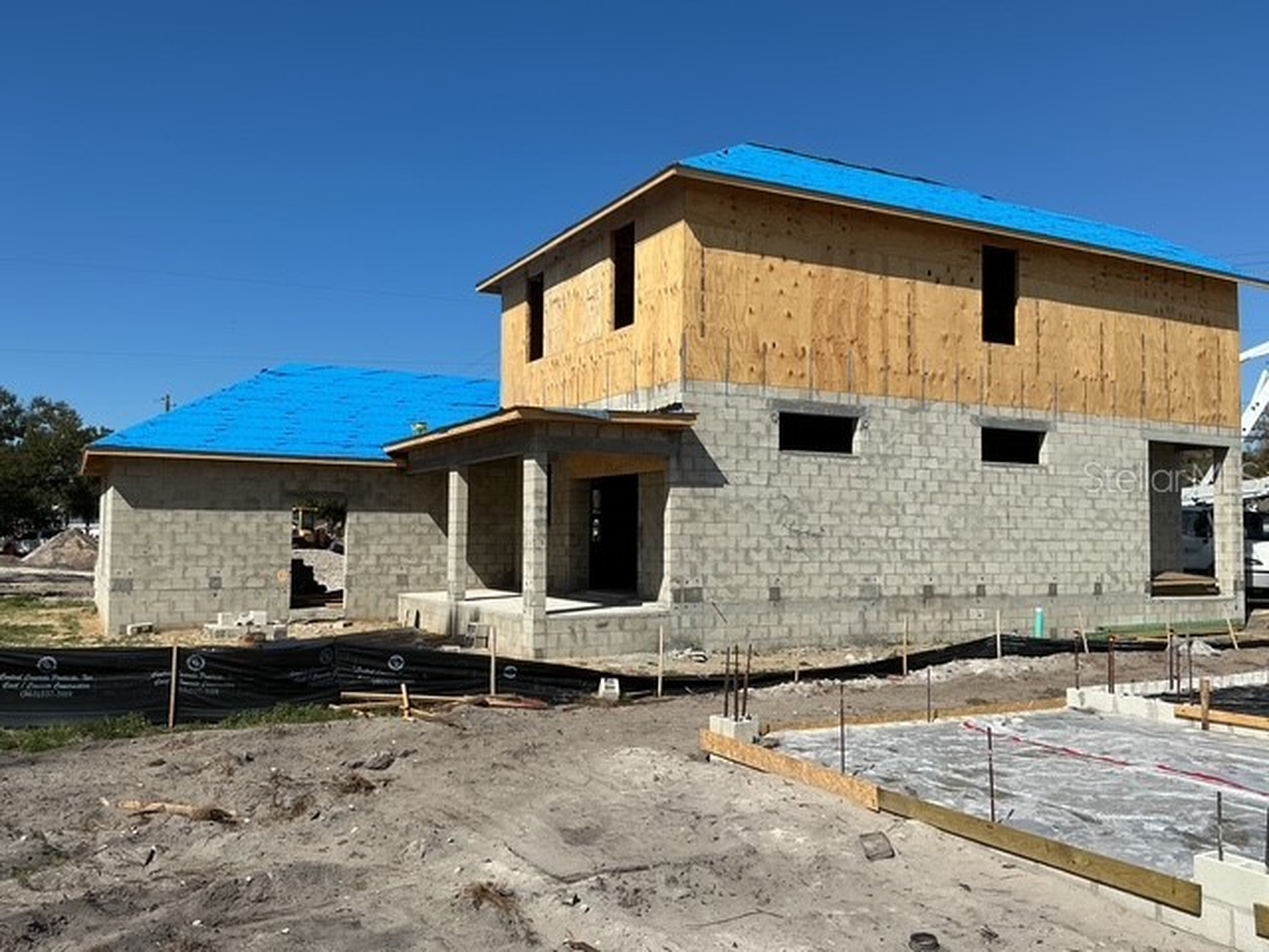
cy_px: 476
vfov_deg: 48.2
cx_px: 634
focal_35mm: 29
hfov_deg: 61.7
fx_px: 1063
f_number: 1.8
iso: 25
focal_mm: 3
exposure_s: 1/2959
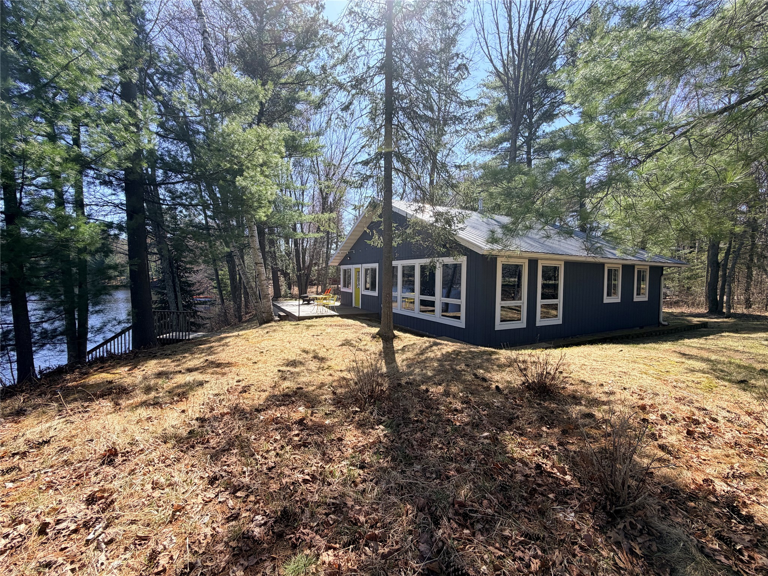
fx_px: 311
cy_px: 288
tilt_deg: -2.4
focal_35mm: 14
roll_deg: -0.8
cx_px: 384
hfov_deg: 102.1
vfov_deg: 85.7
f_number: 2.2
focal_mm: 2.22
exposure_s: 1/569
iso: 40
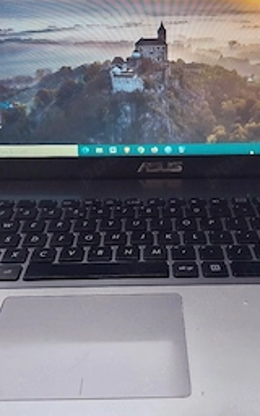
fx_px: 488
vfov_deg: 45.9
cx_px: 162
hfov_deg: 29.7
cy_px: 164
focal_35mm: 43
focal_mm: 4
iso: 100
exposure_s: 1/60.2
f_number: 1.8
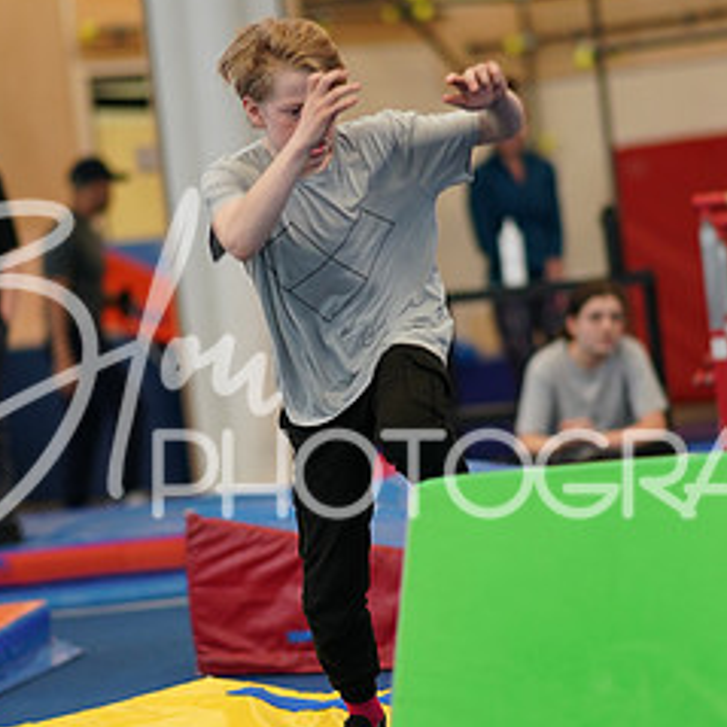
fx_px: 4158
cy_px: 374
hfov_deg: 10.0
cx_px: 397
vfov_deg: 10.0
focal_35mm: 175
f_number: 1.4
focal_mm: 85
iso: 640
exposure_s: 1/500
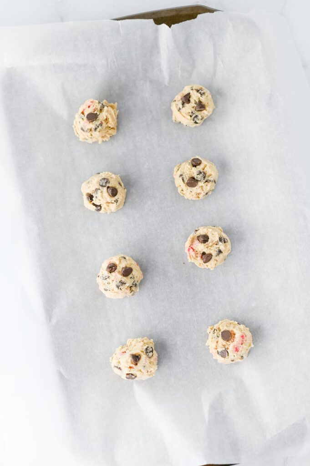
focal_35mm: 50
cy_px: 233
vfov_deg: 39.6
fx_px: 647
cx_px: 155
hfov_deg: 26.9
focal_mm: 50
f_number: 4.5
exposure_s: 1/100
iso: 160
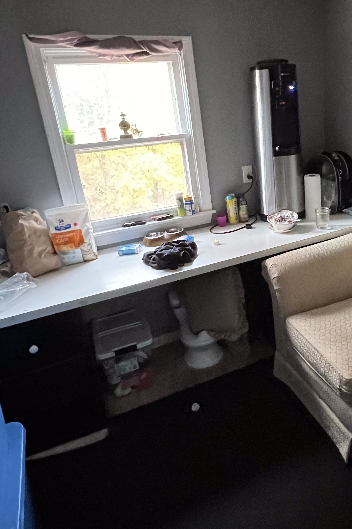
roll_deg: +1.9
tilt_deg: -16.7
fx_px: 367
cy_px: 233
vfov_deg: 71.2
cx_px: 274
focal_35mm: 25
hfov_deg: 48.8
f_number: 1.8
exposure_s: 1/55
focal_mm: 1.57
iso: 800
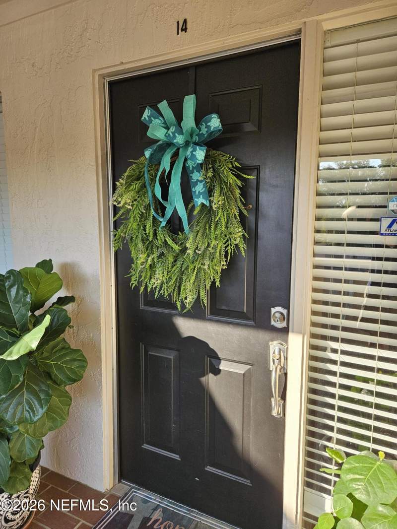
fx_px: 352
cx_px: 198
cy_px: 264
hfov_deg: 58.9
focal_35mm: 23
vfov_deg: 73.9
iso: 50
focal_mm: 5.4
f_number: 1.8
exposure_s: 1/359
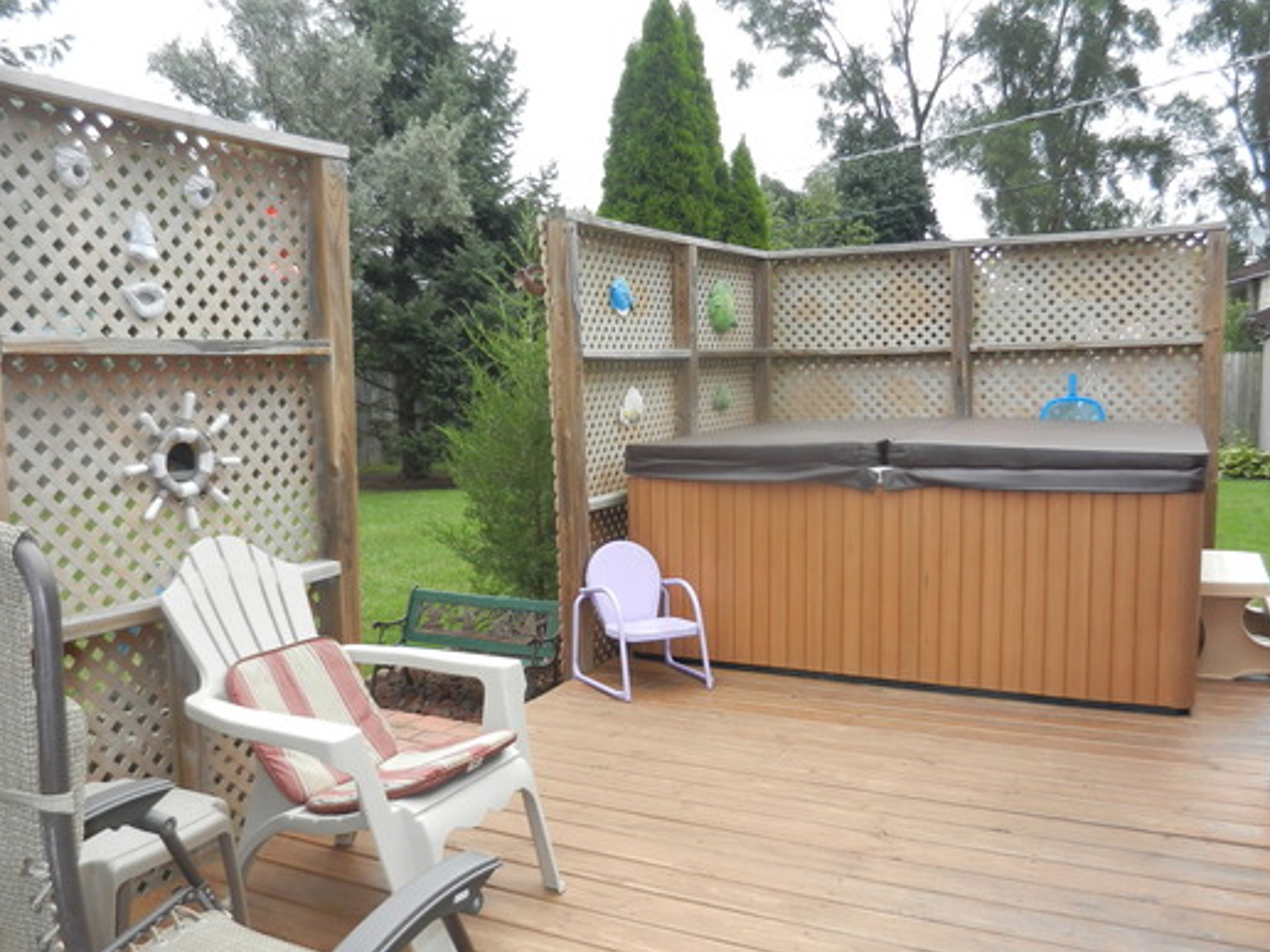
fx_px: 1137
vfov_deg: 45.4
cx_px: 608
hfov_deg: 58.3
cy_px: 490
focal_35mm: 31
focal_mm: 4.5
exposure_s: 1/400
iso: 160
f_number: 3.5
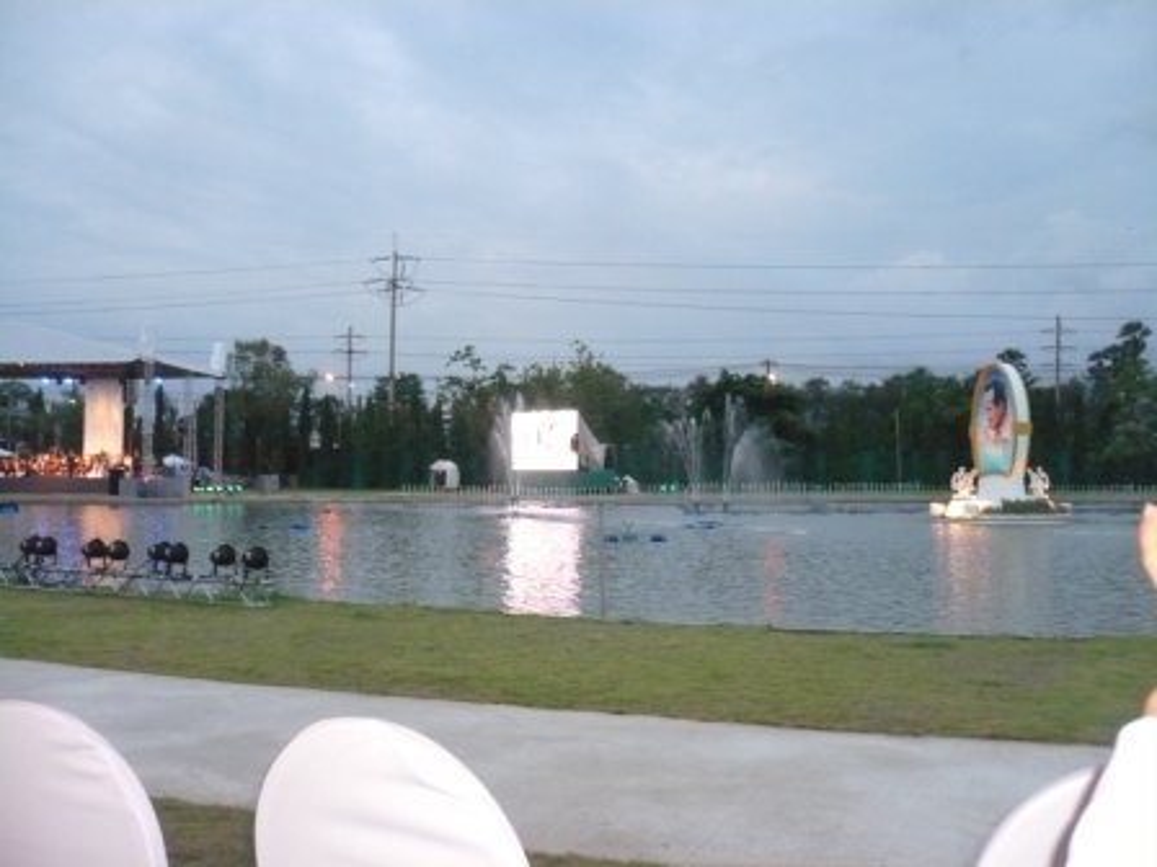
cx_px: 578
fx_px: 1170
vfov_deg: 40.7
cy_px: 434
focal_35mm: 35
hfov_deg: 52.6
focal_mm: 5.8
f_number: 2.8
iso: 320
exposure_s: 1/30
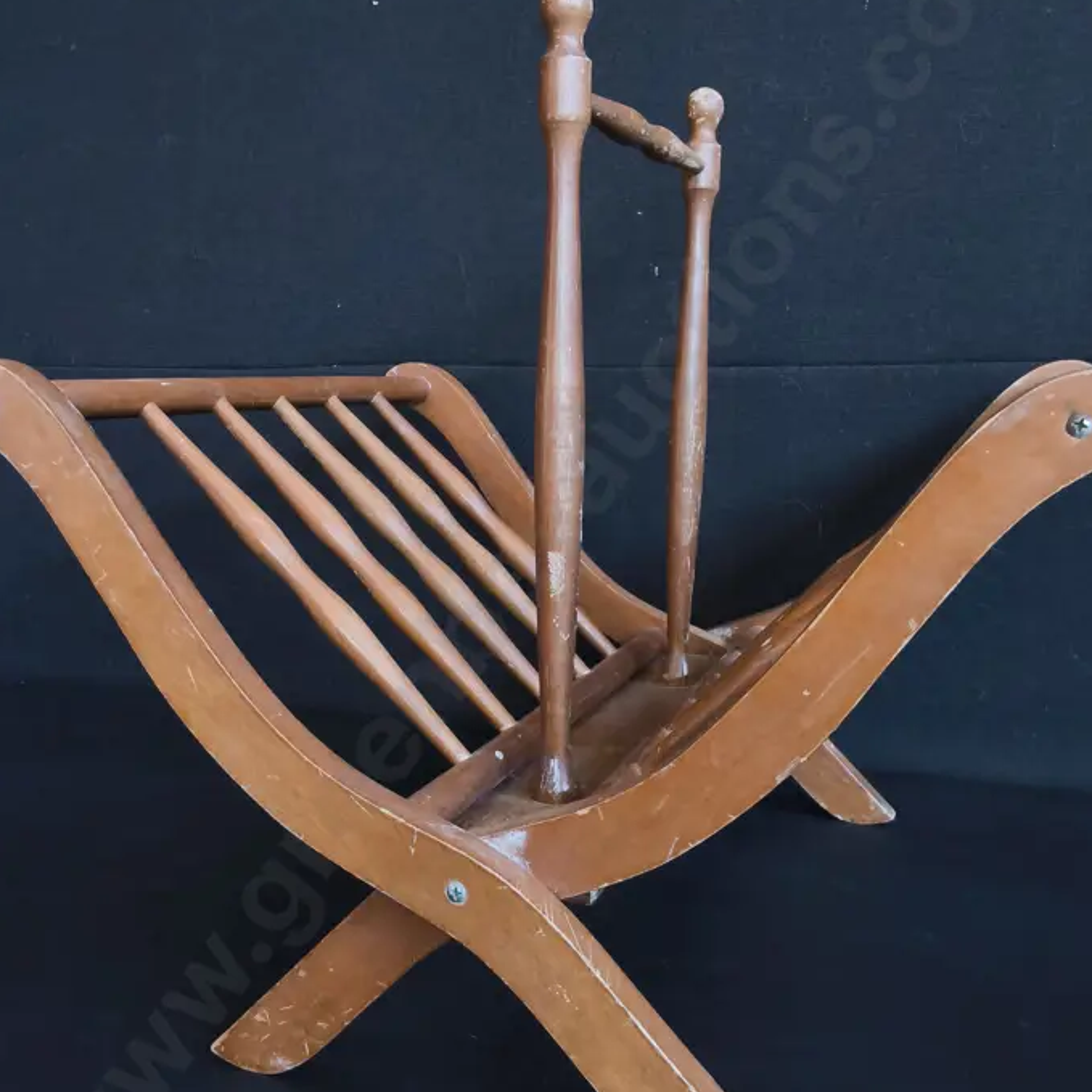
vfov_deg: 46.0
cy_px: 518
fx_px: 1285
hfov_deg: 46.0
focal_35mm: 36
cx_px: 560
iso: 250
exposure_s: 1/100
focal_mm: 2.87
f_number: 2
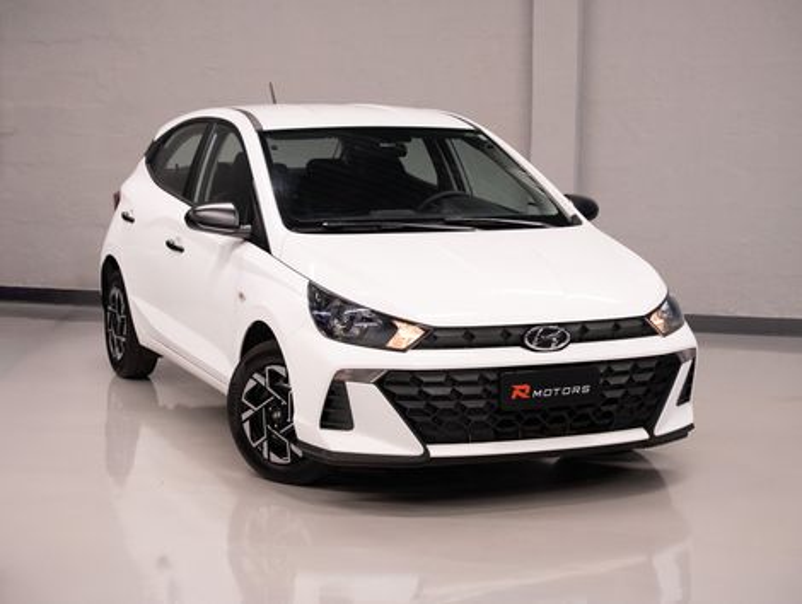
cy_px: 302
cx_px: 401
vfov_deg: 19.5
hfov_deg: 25.7
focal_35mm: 76
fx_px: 1758
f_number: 4
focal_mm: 70
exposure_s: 1/100
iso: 3200
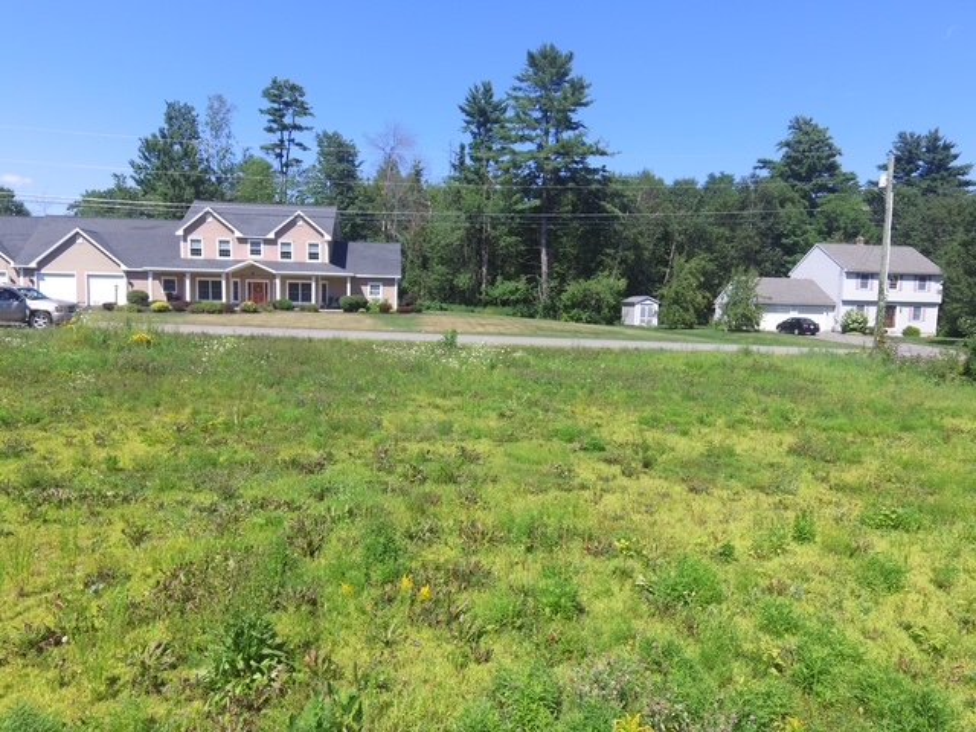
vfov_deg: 66.0
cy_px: 366
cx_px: 488
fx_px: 564
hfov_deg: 81.7
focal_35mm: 20
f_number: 2.8
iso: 100
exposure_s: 1/722
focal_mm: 3.61
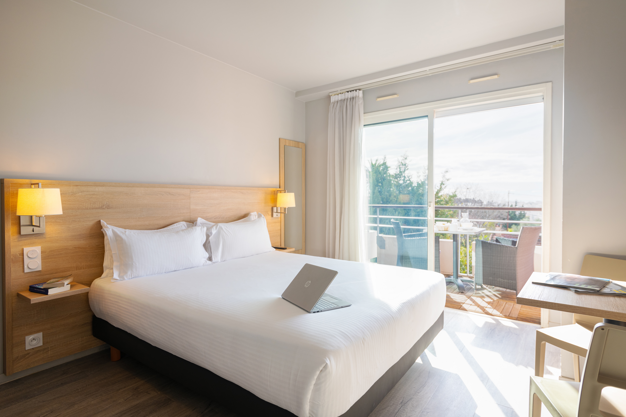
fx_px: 330
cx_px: 313
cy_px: 208
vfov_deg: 64.6
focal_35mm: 19
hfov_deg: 86.9
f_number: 5
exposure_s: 1/80
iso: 200
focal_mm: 19
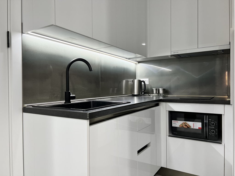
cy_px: 88
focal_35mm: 26
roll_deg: +0.3
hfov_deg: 67.3
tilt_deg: -1.1
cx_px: 118
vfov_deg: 53.1
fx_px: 177
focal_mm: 5.7
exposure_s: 1/100
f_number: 1.5
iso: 100
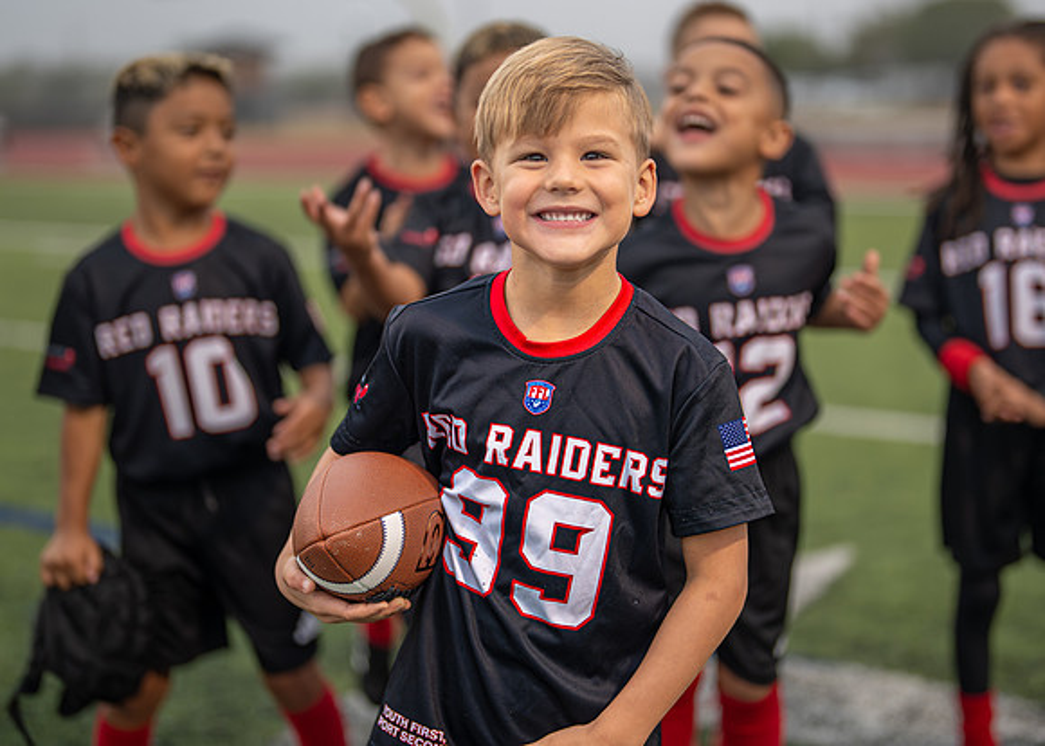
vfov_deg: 22.1
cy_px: 331
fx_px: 1905
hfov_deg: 30.6
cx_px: 577
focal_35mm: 64
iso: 100
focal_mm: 50
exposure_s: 1/500
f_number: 1.2
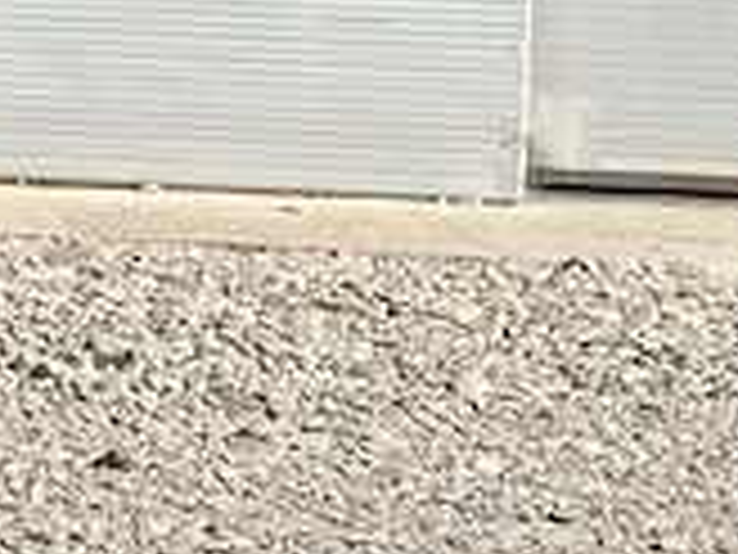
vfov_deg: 8.3
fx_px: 3752
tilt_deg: -2.4
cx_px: -580
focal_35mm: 176
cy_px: -243
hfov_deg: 10.6
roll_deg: -1.4
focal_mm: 6.76
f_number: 1.78
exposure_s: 1/3378
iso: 80
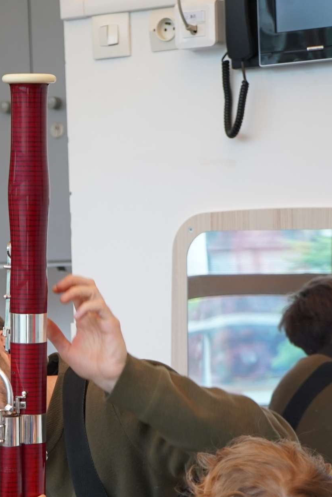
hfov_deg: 10.5
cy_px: 442
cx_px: 27
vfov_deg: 15.6
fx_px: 1796
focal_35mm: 130
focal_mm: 63
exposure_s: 1/160
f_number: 5.6
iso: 1250
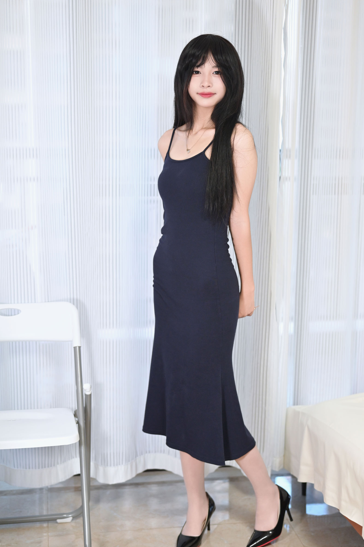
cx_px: 202
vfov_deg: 35.6
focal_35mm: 56
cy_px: 267
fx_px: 849
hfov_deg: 24.2
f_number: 2.2
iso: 1100
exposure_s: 1/100
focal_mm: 49
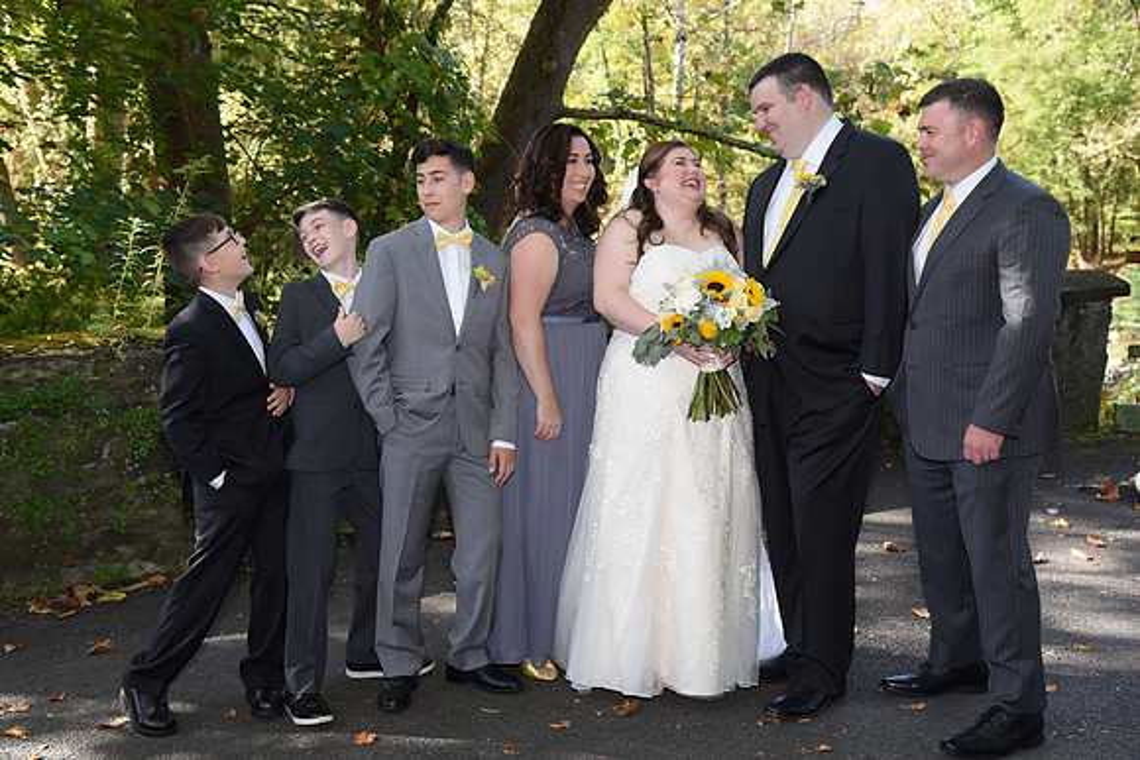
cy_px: 380
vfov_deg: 27.0
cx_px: 570
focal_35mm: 50
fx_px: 1584
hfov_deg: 39.6
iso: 640
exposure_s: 1/200
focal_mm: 50
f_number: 5.6
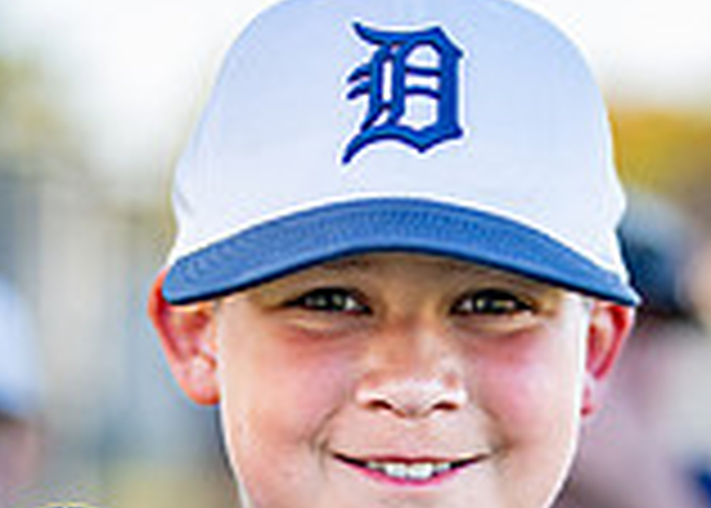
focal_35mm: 210
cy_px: 652
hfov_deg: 9.6
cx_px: 544
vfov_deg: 6.8
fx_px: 4242
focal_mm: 50
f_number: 1.2
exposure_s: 1/1250
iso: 100
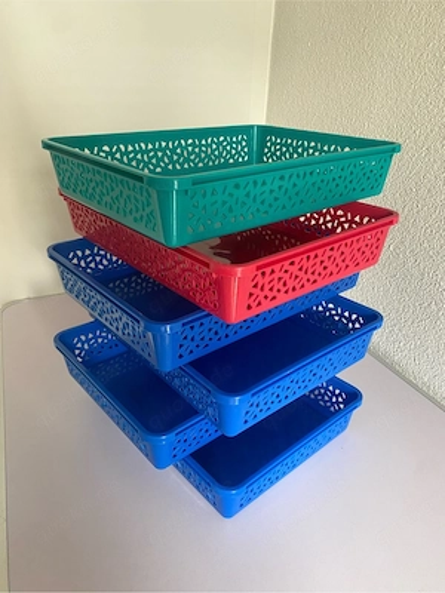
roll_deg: -2.5
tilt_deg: -26.1
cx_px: 222
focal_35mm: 26
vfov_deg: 67.3
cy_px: 296
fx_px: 446
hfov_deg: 53.1
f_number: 1.8
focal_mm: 4.25
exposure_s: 1/60
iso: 200
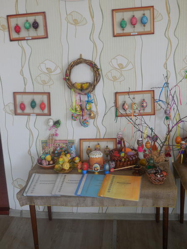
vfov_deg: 41.2
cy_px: 124
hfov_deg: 31.5
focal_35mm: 46
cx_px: 94
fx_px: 331
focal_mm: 8.2
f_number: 3.8
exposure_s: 1/30
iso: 220
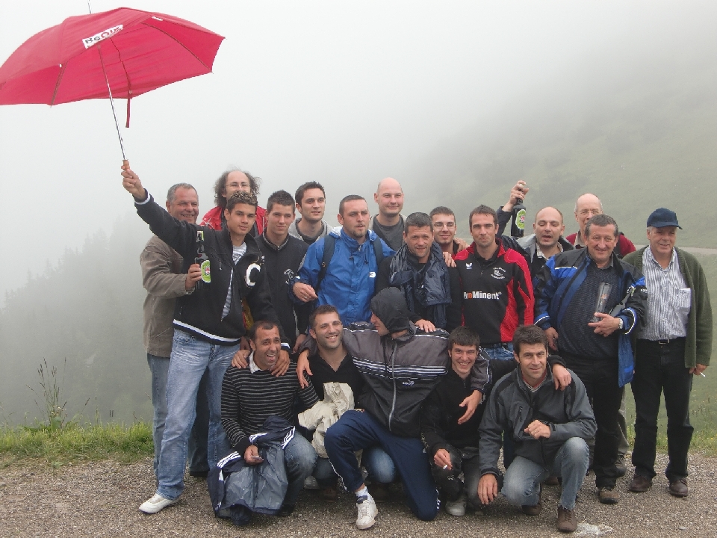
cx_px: 358
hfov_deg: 34.9
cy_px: 269
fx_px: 1139
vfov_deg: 26.6
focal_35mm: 55
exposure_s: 1/160
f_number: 3.6
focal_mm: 9.8
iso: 64
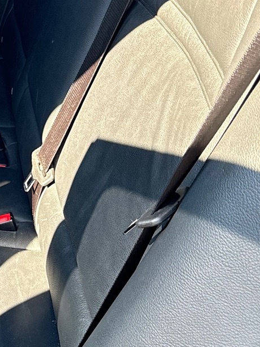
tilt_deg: -26.5
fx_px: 791
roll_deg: +6.6
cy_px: 122
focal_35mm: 79
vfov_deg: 24.6
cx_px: -103
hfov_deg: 17.2
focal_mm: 6.76
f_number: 1.78
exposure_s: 1/228
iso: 200
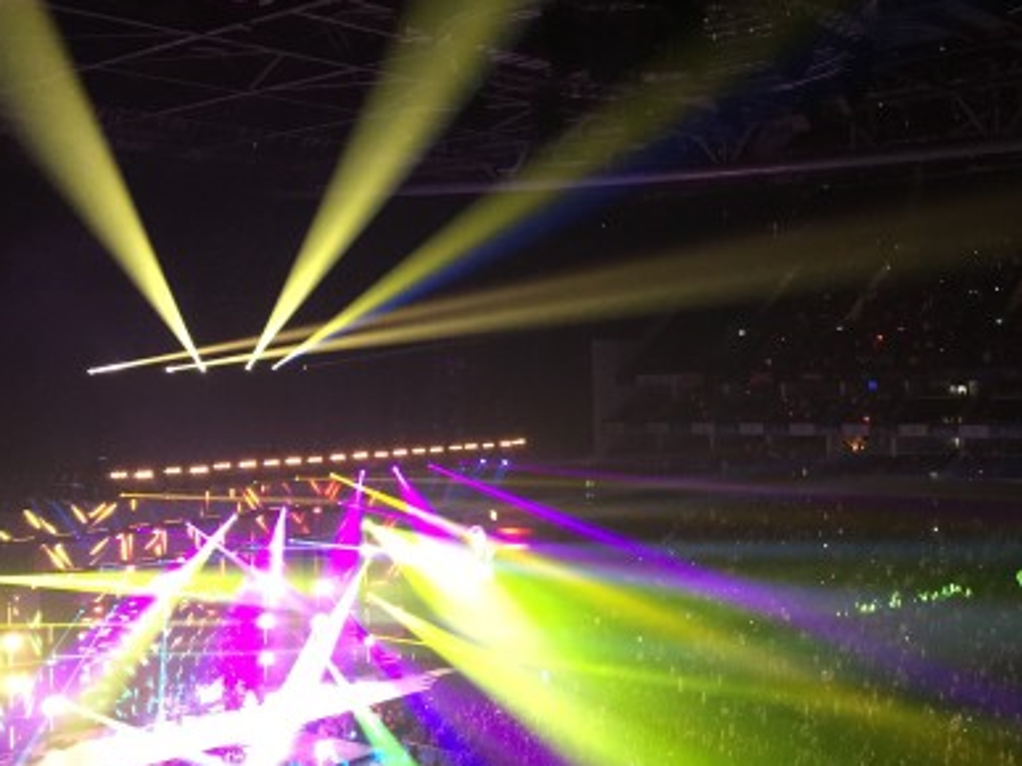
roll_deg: +1.3
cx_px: 739
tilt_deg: -0.3
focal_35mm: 45
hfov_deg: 41.1
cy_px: 378
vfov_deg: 32.2
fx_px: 1328
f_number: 2.2
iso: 125
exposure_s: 1/10
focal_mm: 4.15
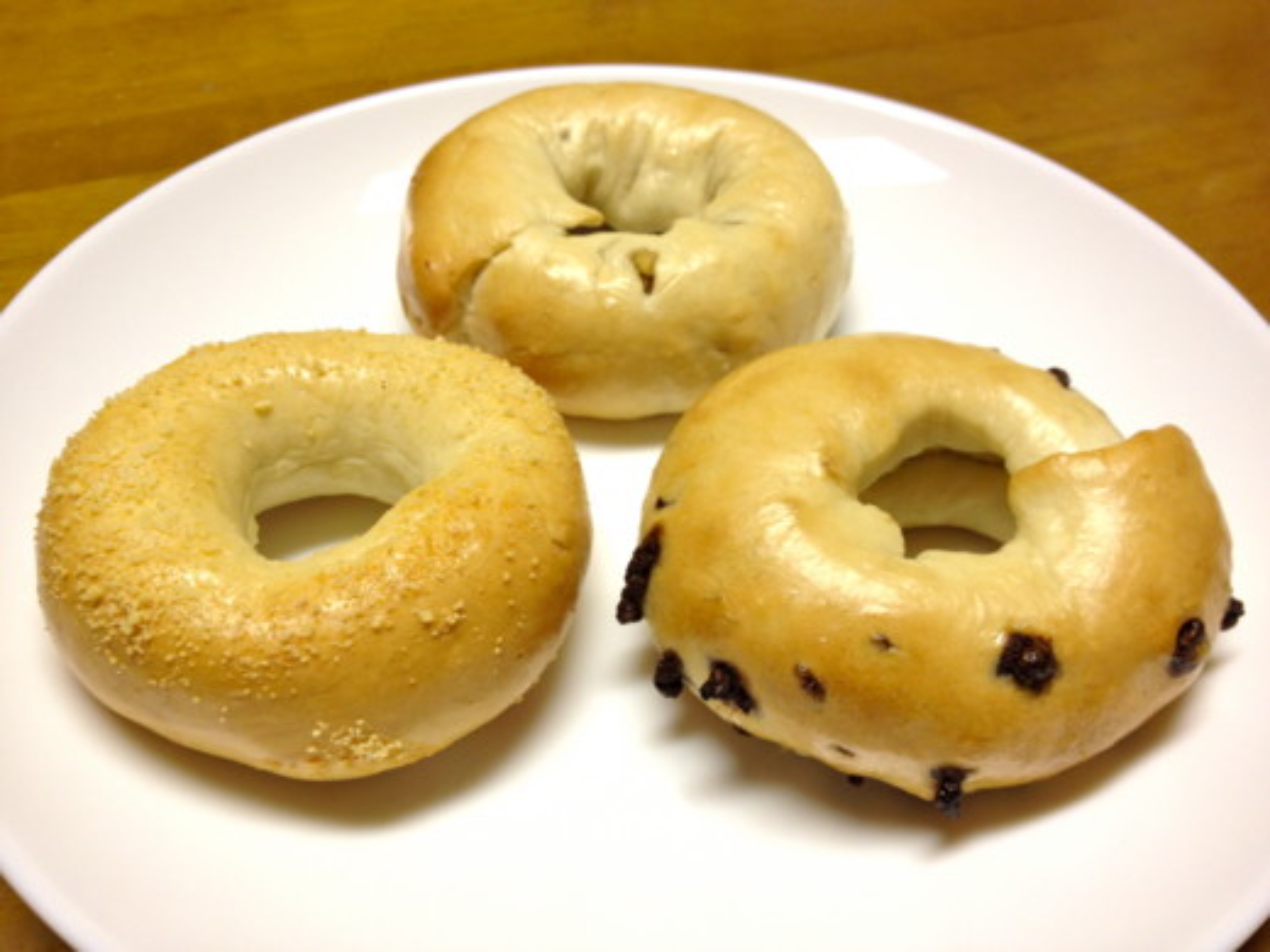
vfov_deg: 40.7
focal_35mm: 35
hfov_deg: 52.6
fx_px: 1284
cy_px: 476
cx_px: 635
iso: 80
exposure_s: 1/20
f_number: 2.4
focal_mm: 4.28
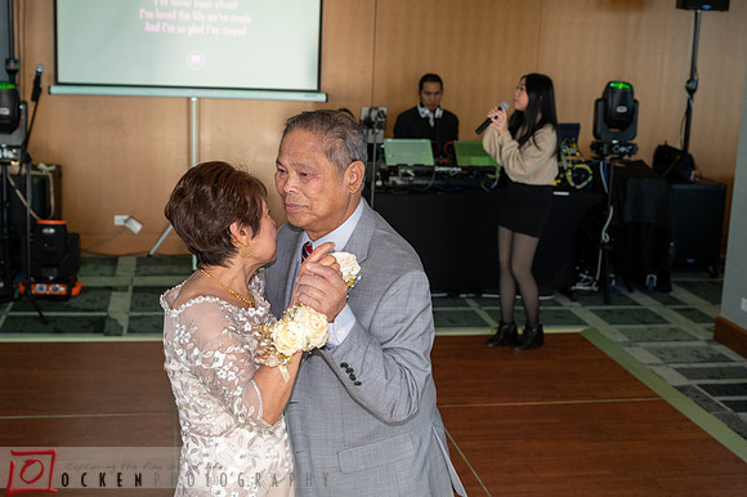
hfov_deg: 39.6
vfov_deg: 26.9
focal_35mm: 50
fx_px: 1038
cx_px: 374
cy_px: 248
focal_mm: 50
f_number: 5.6
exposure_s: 1/250
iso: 1000
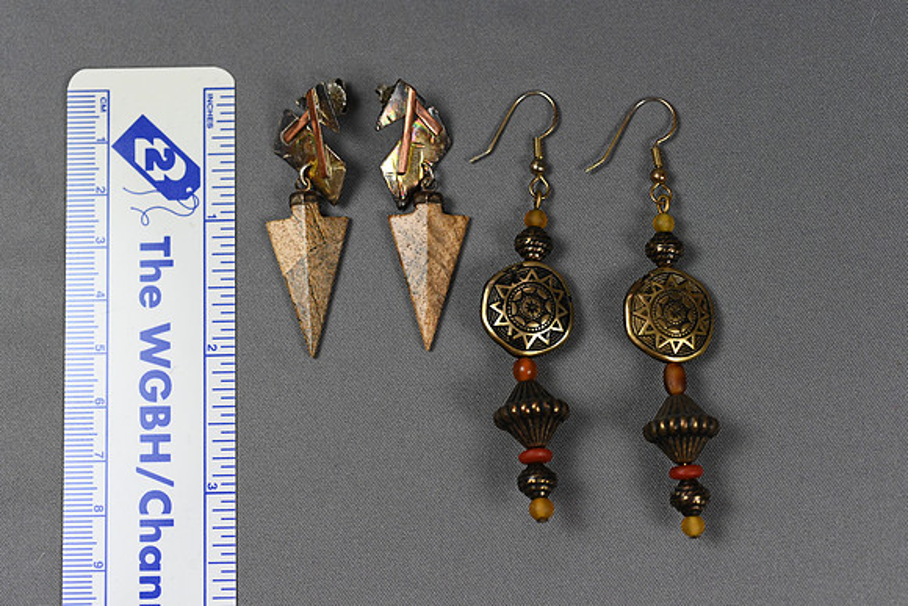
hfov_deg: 33.4
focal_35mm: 60
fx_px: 1514
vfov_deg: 22.6
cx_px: 454
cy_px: 303
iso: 2000
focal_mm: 60
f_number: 7.1
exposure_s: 1/500
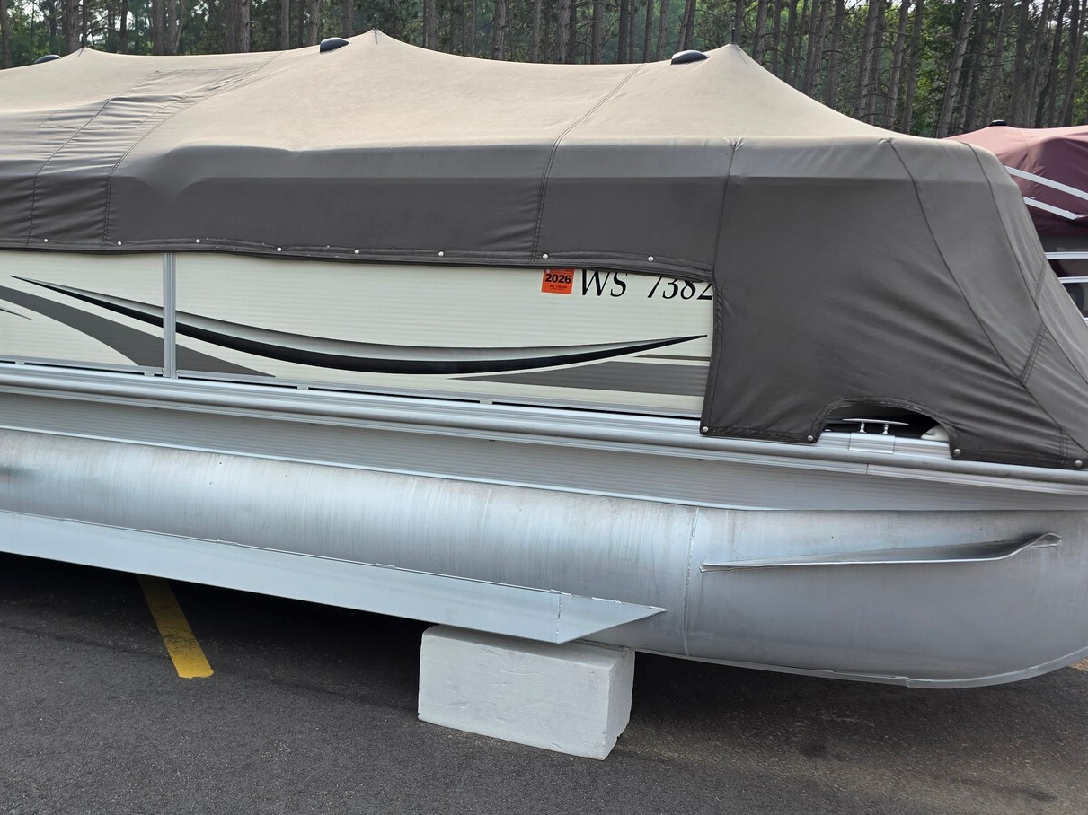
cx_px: 298
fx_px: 1194
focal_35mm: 38
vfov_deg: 37.5
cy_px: 508
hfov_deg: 47.5
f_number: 1.7
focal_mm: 6.3
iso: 80
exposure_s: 1/3203
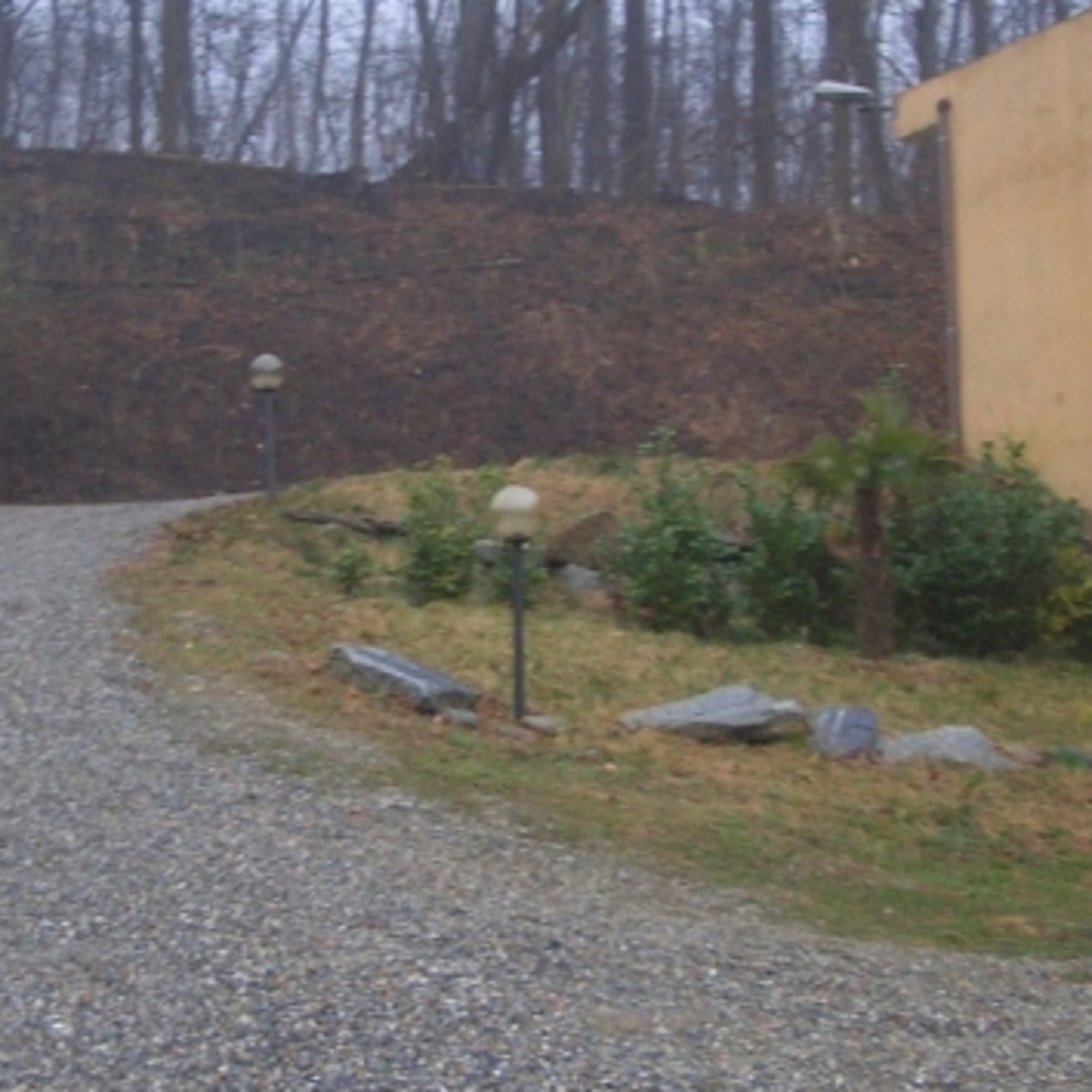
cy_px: 531
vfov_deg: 24.7
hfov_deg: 24.7
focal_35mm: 70
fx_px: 2498
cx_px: 552
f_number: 2.6
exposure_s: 1/100
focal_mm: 5.8
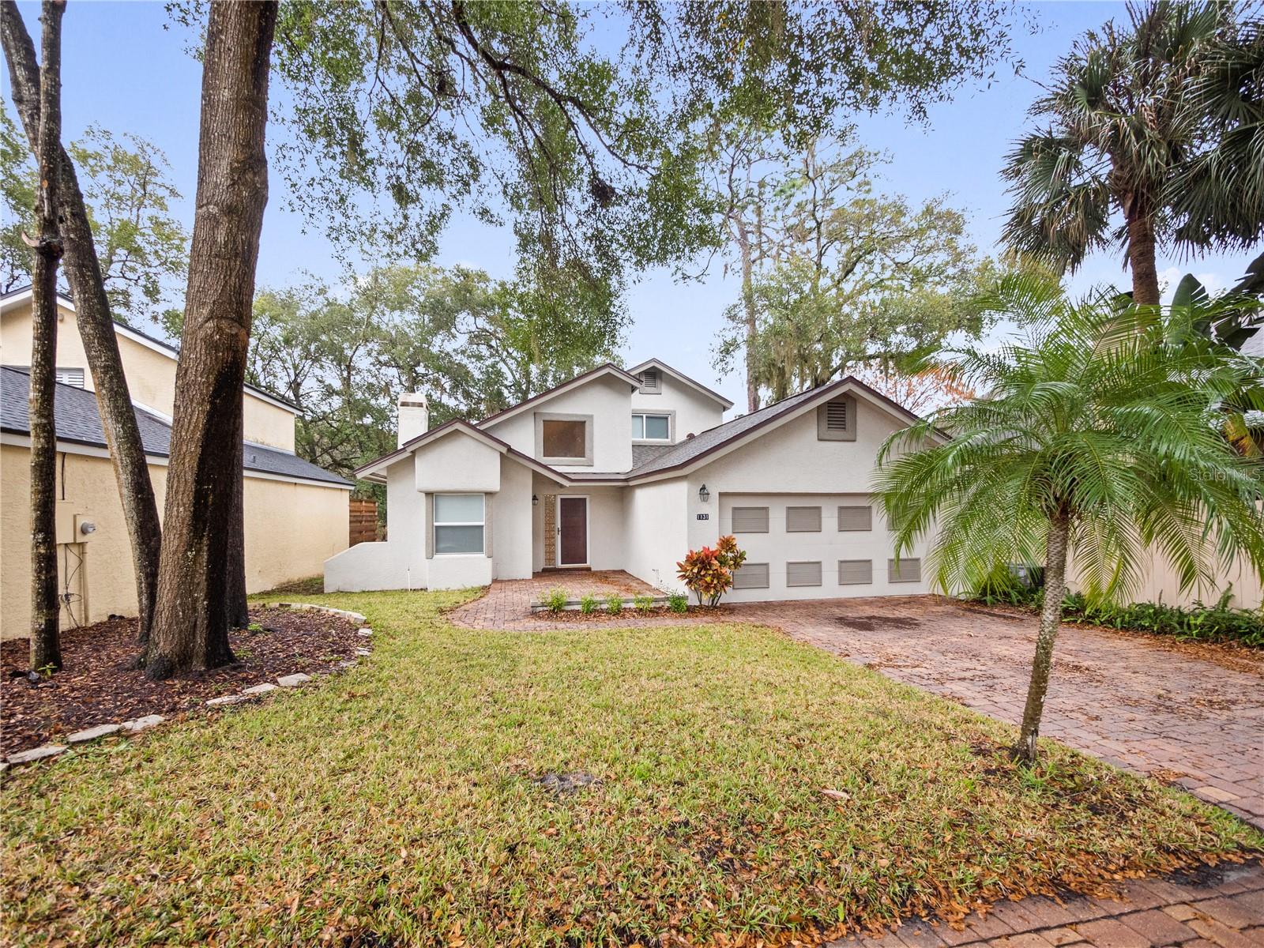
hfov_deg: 102.1
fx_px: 511
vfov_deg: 85.7
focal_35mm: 14
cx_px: 632
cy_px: 474
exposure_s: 1/60
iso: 500
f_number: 4
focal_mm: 7
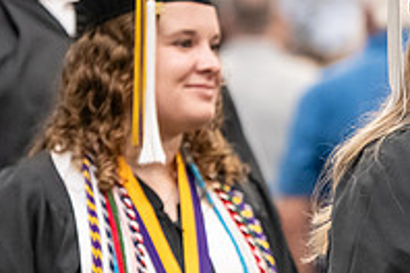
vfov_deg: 3.6
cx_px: 522
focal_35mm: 380
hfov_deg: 5.4
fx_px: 4327
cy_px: 117
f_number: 3.2
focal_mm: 130
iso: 3200
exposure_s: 1/200
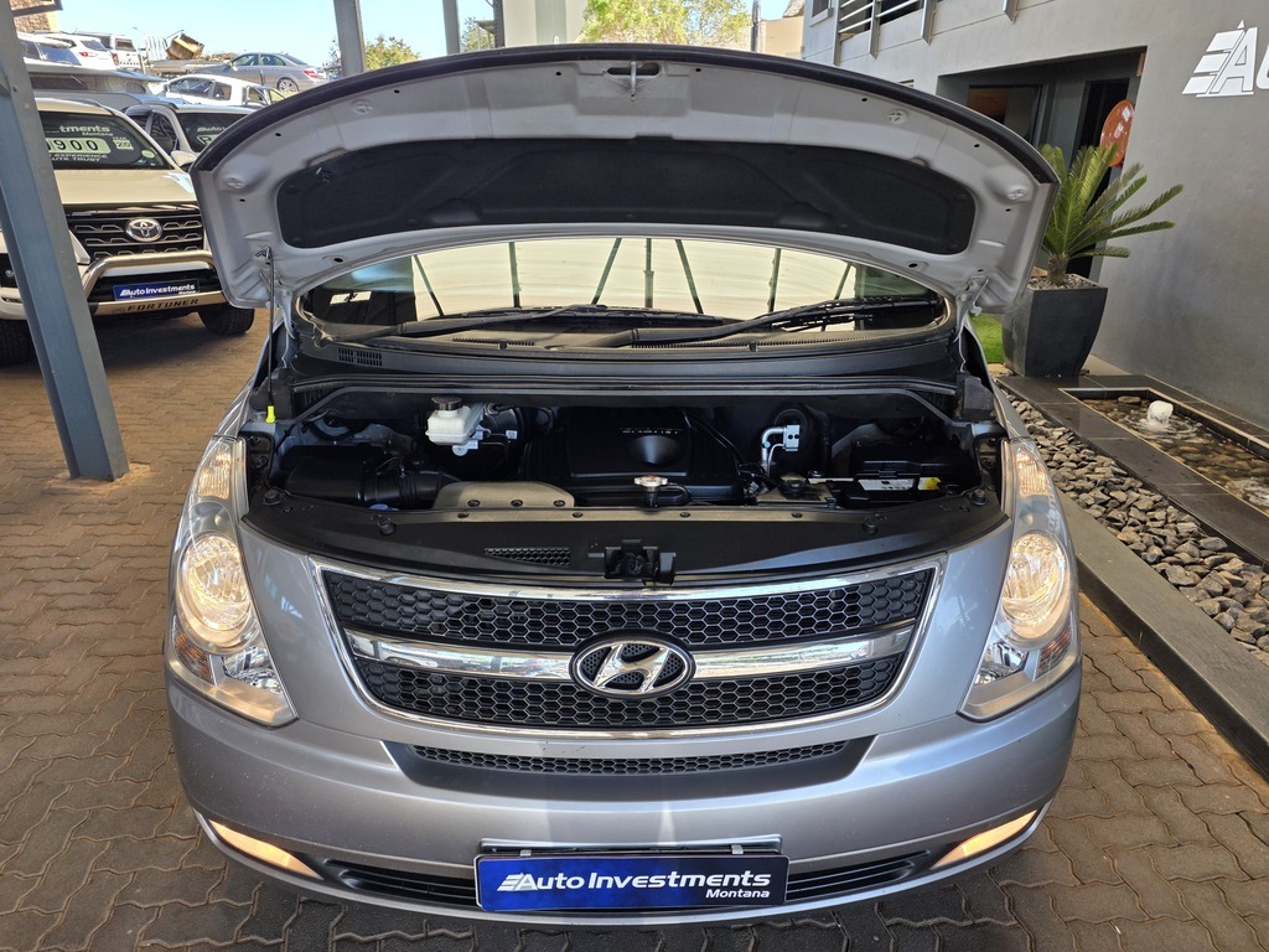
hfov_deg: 73.9
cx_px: 634
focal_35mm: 23
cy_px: 476
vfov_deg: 58.9
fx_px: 843
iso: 50
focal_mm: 6.25
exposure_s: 1/180
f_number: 1.7
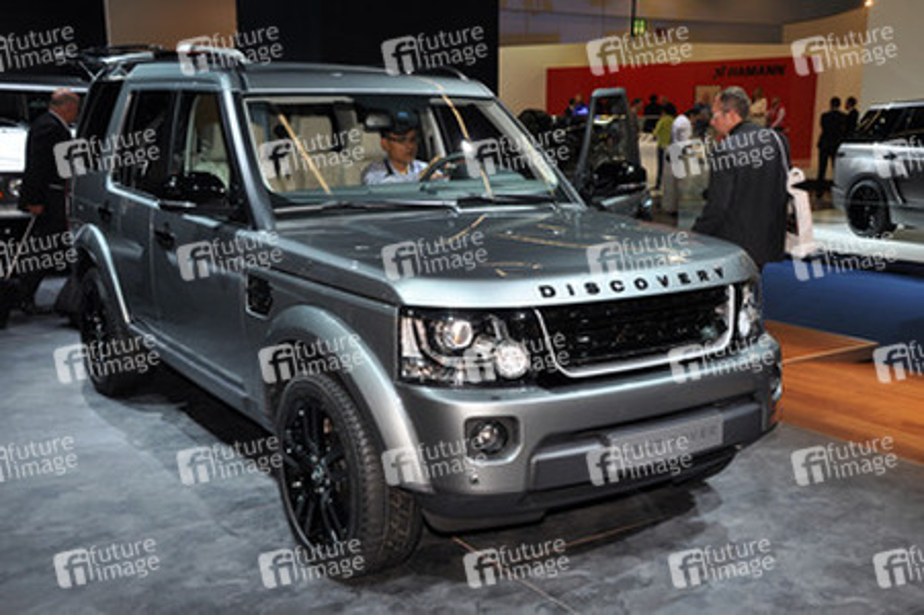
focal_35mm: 39
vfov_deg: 34.2
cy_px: 308
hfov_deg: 49.6
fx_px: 1000
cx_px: 462
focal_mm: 26
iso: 400
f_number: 6.3
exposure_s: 1/80
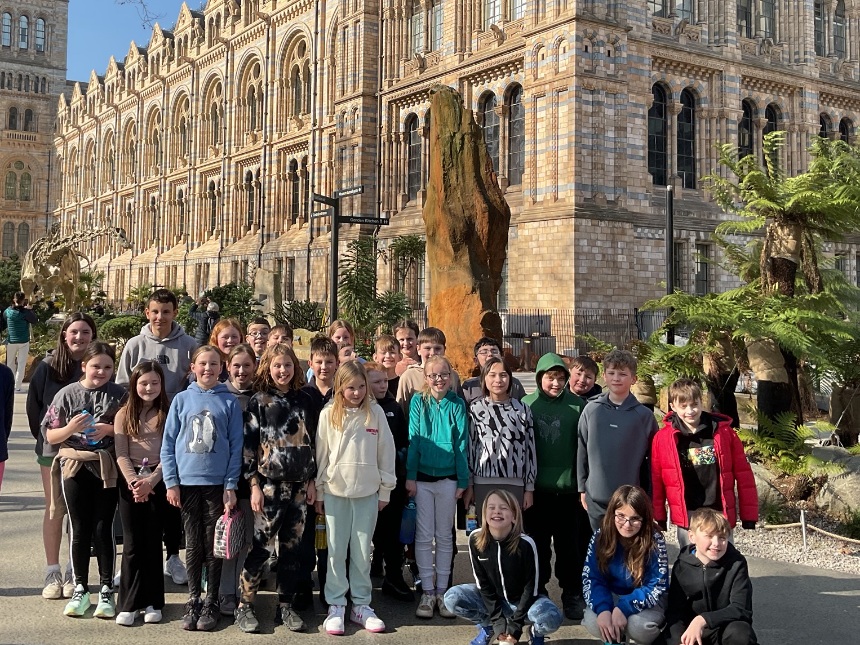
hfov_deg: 48.7
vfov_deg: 37.4
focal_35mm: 38
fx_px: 944
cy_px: 232
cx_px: 351
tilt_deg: +4.1
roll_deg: -0.4
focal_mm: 3
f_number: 1.8
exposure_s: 1/978
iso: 16
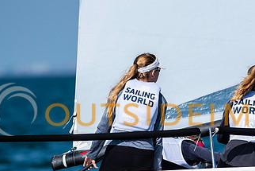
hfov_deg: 2.5
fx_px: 5740
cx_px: 215
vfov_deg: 1.7
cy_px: 109
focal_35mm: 810
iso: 200
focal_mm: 300
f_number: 5
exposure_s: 1/4000
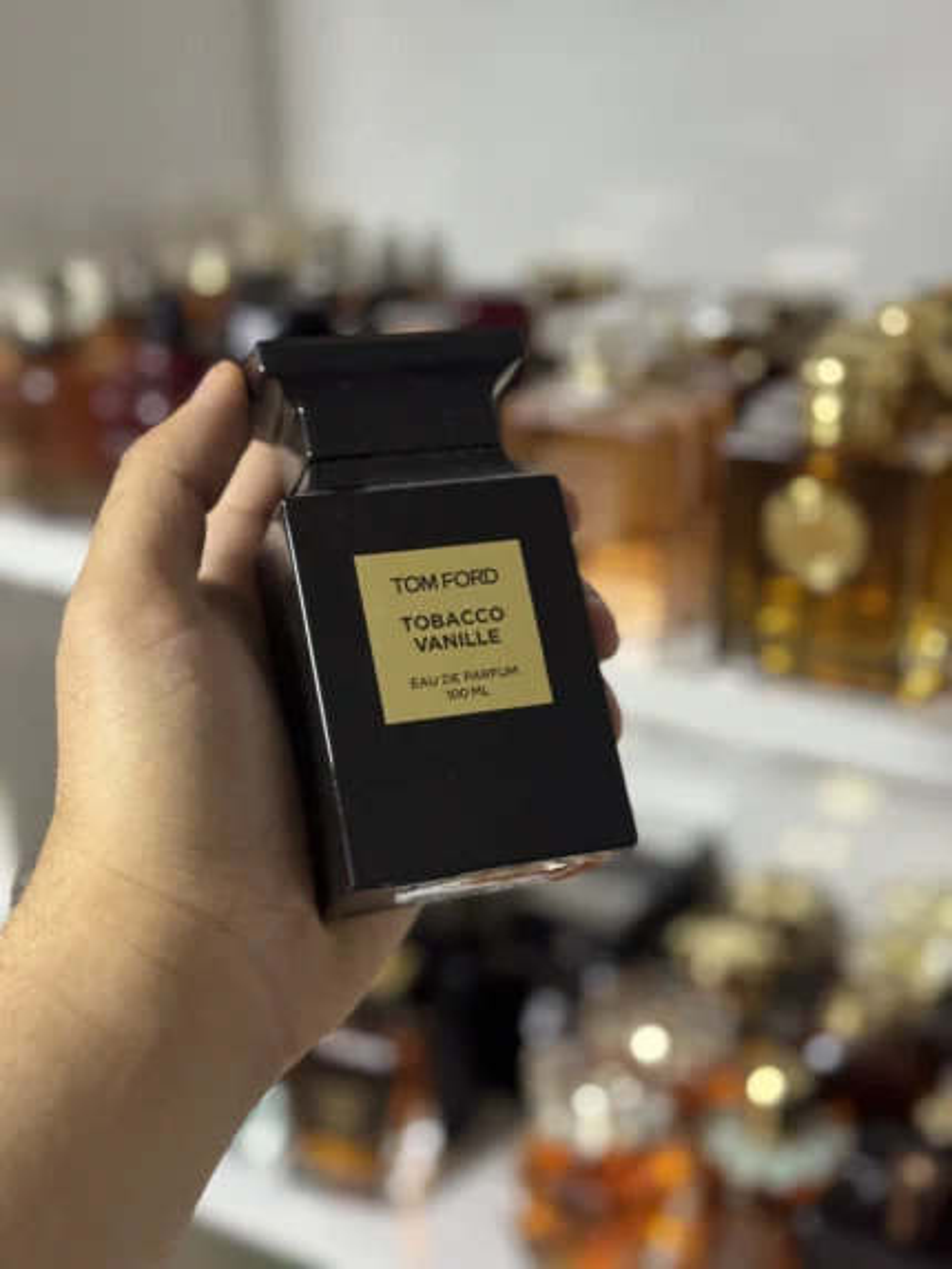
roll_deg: -0.1
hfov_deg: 30.3
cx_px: 476
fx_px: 1759
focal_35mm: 48
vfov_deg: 39.6
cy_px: 634
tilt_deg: -21.8
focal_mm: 6.76
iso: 250
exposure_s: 1/50
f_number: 1.78
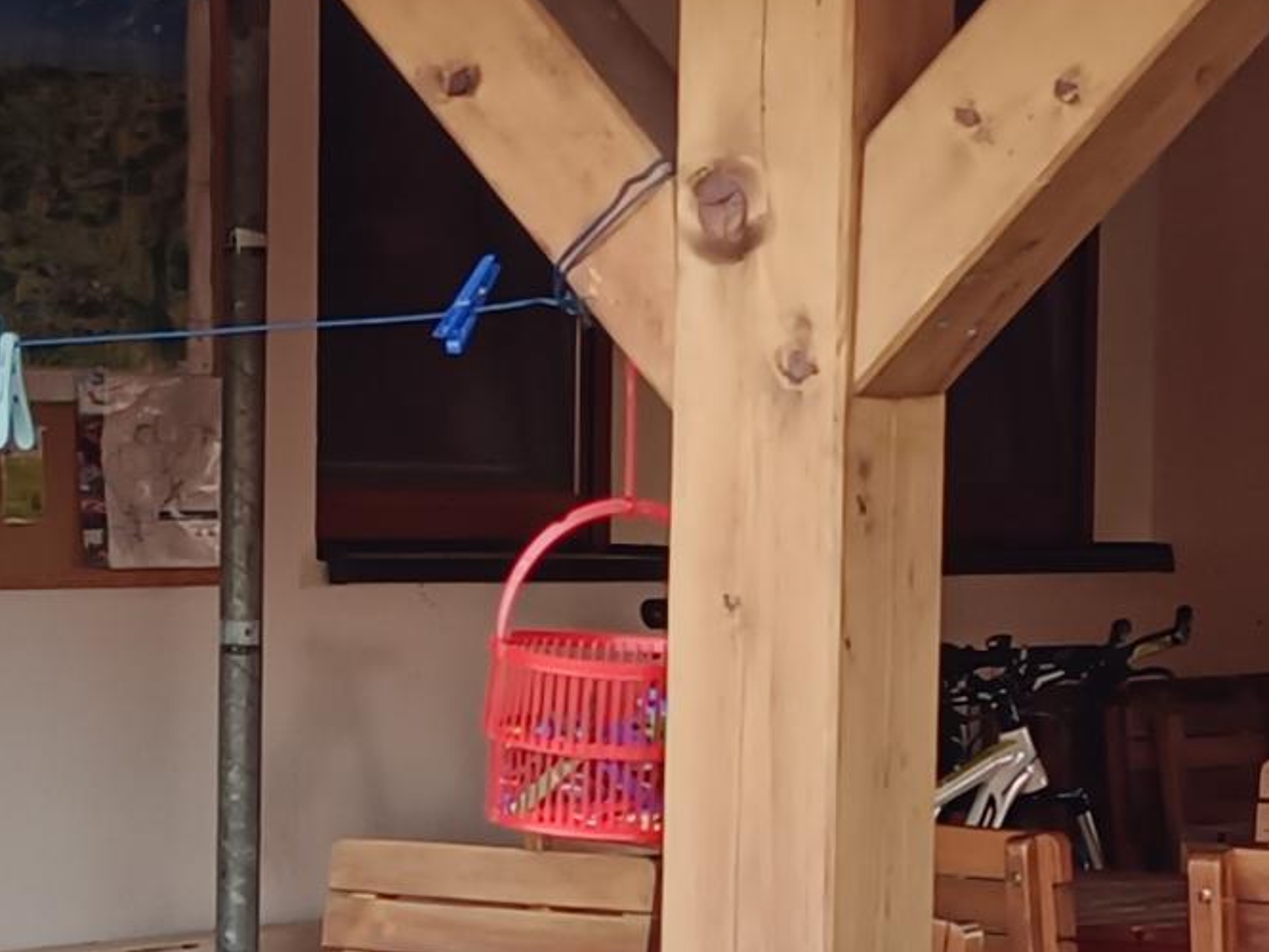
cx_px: 607
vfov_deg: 9.5
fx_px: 5647
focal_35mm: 154
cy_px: 1108
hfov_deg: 12.8
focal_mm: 4.71
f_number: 1.79
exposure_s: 1/100
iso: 740
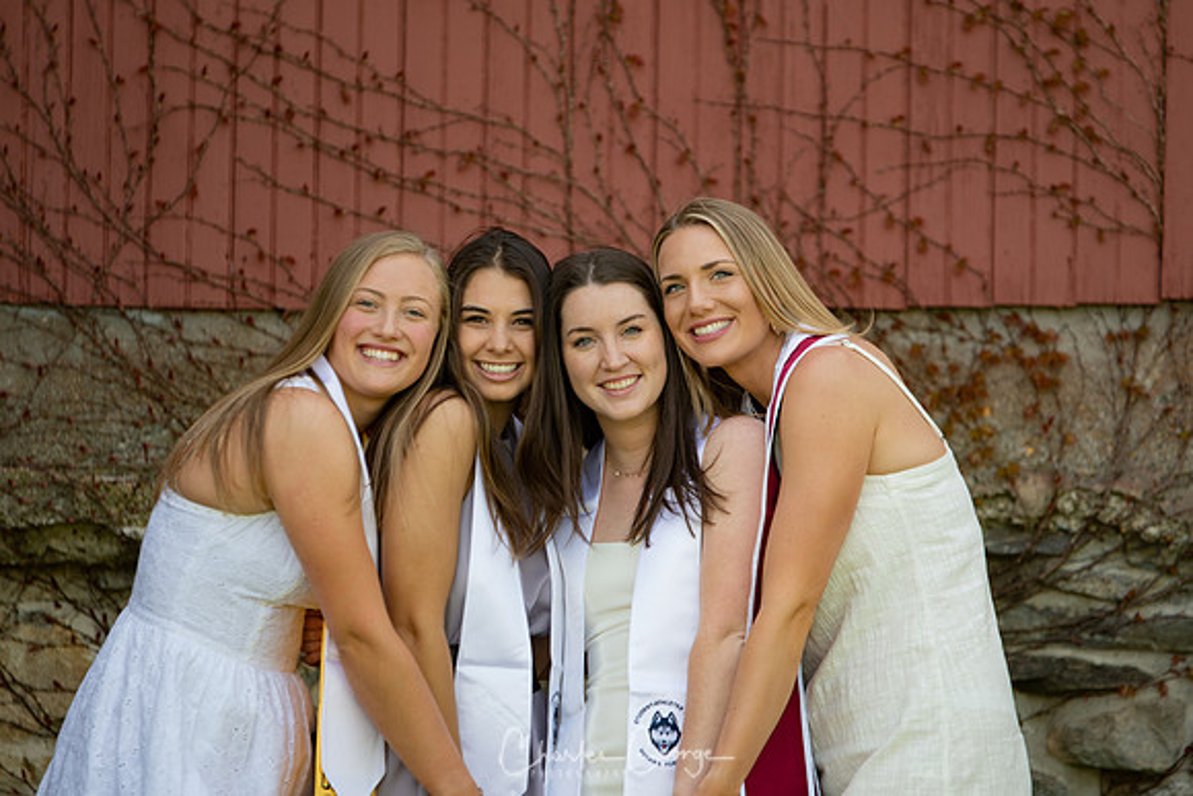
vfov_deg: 4.7
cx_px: 596
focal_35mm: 292
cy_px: 398
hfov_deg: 7.0
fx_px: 9695
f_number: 2.8
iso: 100
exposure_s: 1/250
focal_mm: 195
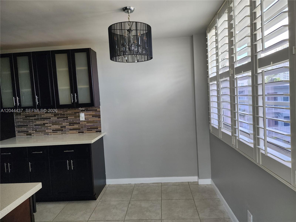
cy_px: 111
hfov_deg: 73.9
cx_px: 148
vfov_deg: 58.9
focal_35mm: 23
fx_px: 197
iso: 100
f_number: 1.8
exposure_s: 1/180
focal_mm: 6.4
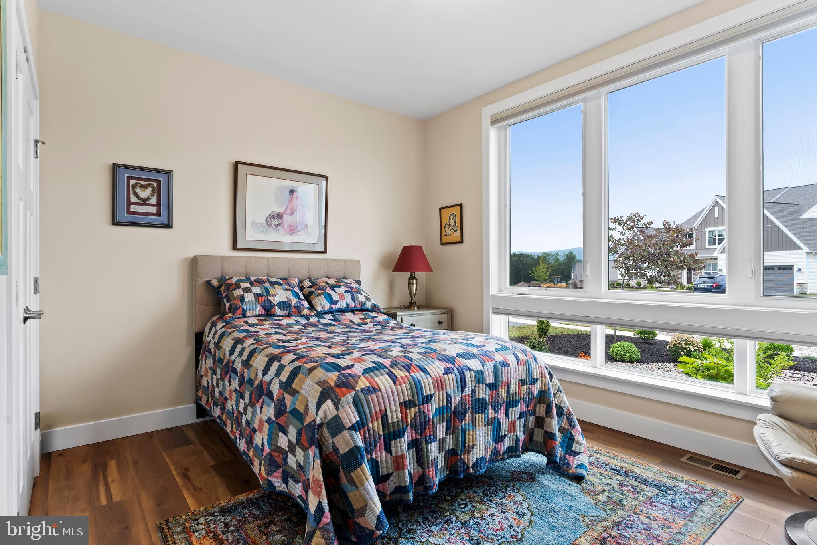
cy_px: 272
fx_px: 408
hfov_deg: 90.0
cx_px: 408
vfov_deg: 67.4
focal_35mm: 18
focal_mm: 18
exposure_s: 1/10
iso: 500
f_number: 8
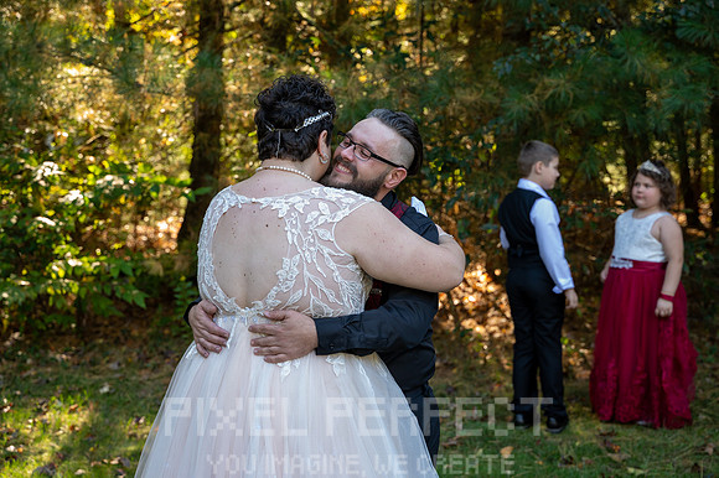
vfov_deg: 23.4
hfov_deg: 34.5
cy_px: 239
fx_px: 1158
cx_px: 360
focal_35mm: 58
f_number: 4.5
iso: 800
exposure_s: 1/200
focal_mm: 58
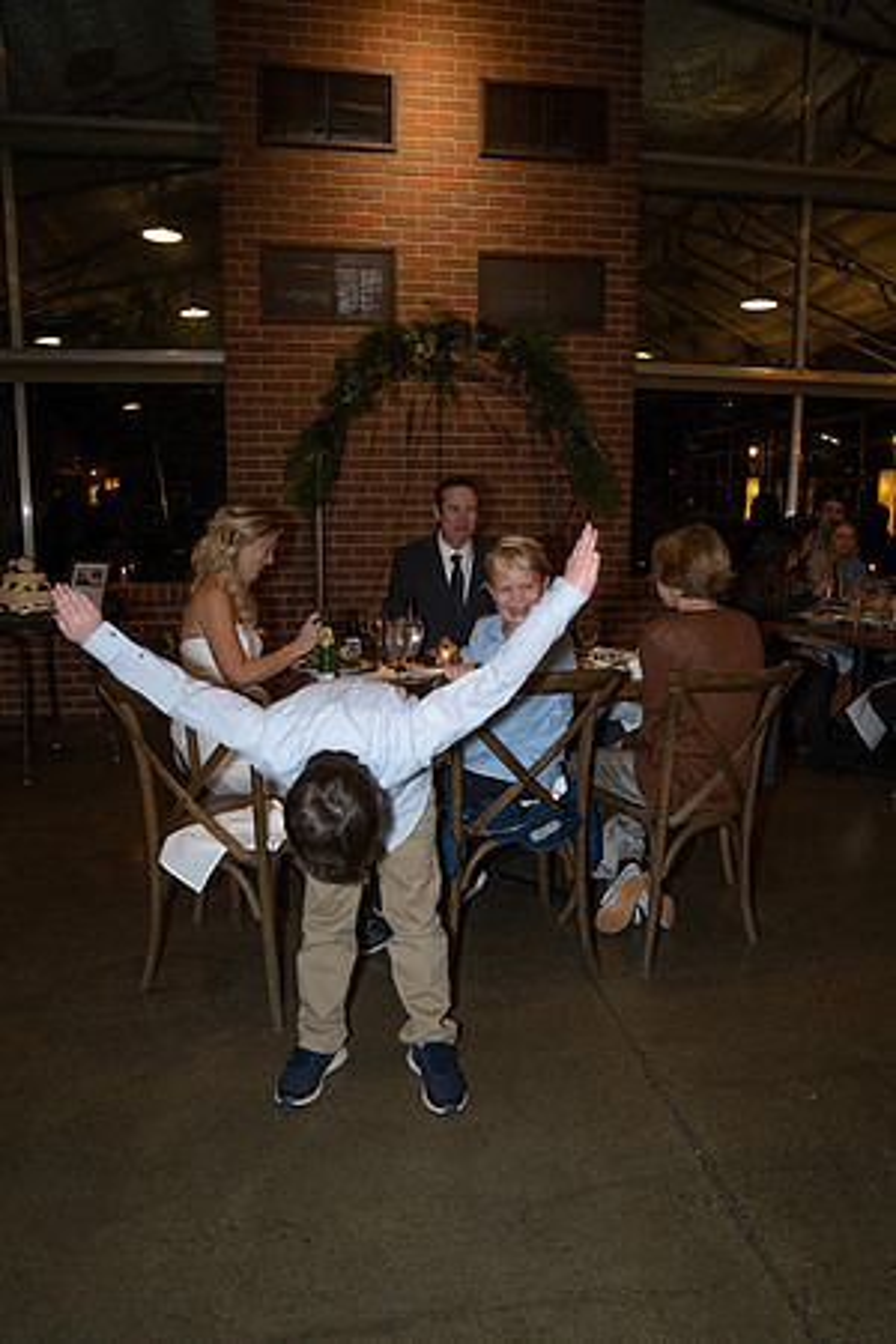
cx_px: 448
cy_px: 672
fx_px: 896
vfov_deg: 73.7
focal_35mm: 24
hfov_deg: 53.1
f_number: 2.8
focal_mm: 24
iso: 2000
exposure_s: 1/125
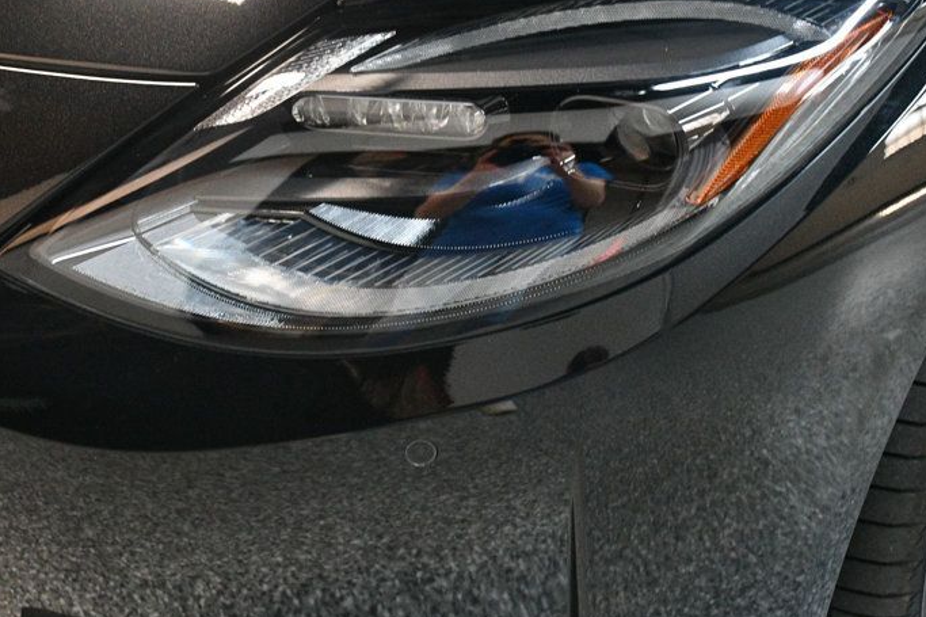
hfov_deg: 33.4
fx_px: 1543
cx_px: 476
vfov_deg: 22.5
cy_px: 186
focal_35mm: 60
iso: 3200
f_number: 4
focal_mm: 27
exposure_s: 1/60
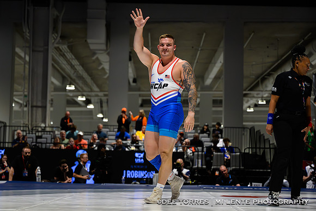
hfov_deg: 26.3
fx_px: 676
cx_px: 166
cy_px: 104
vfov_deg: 17.7
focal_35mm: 77
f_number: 2.8
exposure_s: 1/800
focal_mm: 70
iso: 7200
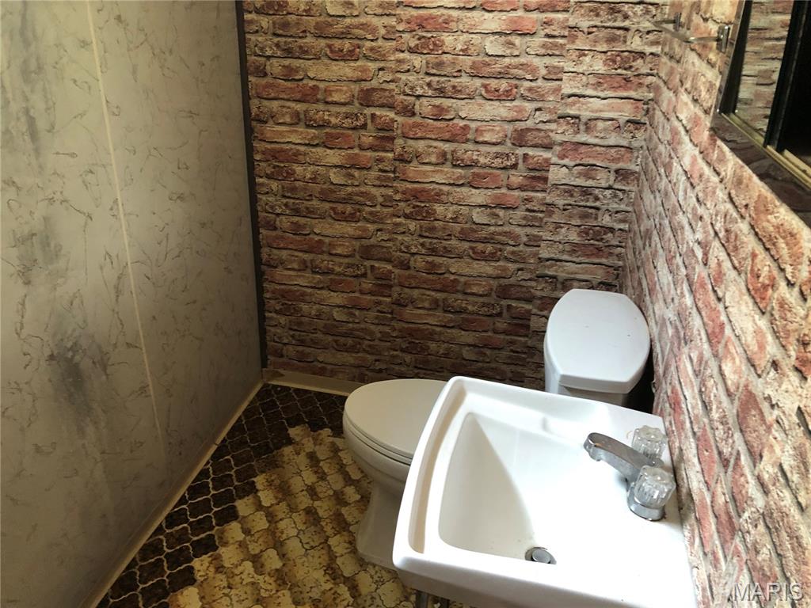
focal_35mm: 28
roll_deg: -1.2
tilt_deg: -28.4
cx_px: 406
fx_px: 656
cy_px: 304
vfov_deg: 49.7
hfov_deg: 63.4
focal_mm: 3.99
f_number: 1.8
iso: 80
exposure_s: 1/15
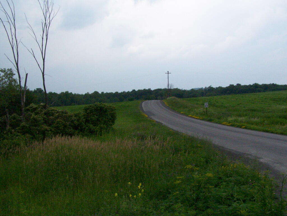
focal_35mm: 38
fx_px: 315
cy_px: 108
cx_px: 144
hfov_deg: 49.0
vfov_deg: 37.7
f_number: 5.6
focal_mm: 6.3
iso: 400
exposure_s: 1/1600
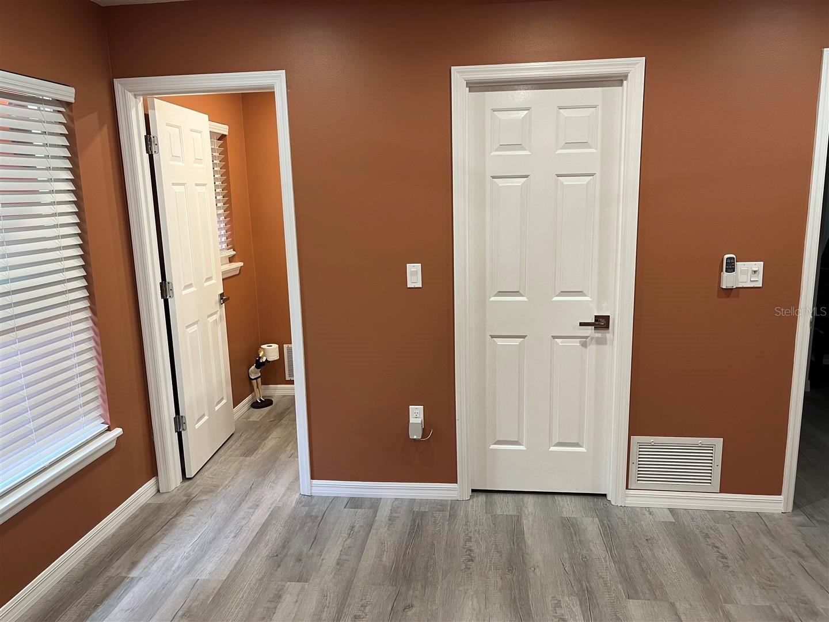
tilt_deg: -11.4
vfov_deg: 53.1
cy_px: 311
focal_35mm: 26
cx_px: 414
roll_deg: +0.8
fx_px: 623
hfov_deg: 67.3
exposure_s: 1/60
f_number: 1.6
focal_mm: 5.1
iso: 100
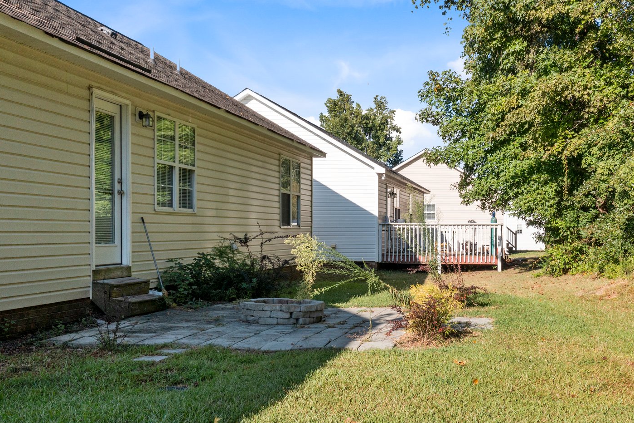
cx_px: 396
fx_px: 722
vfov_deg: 32.6
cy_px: 215
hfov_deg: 47.0
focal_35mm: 41
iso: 100
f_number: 5.6
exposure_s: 1/500
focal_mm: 10.26
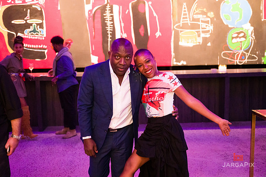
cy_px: 88
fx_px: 295
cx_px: 133
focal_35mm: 40
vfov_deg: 33.4
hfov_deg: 48.5
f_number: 3.2
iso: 20000
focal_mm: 40
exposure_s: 1/200
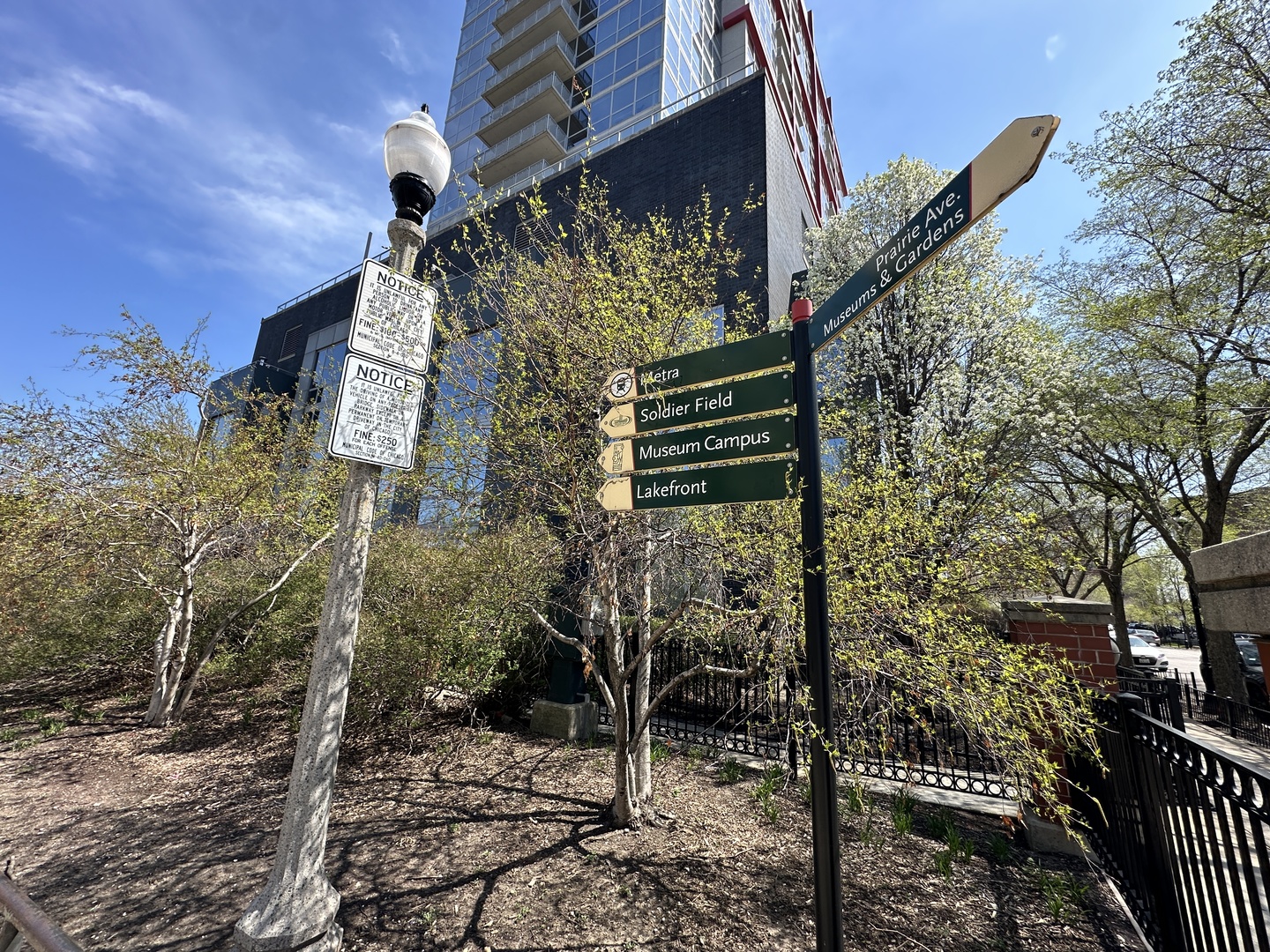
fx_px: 514
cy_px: 476
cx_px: 635
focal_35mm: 14
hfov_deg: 102.1
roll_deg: -2.2
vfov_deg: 85.7
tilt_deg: +14.0
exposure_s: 1/678
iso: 40
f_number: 2.2
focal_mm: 2.22
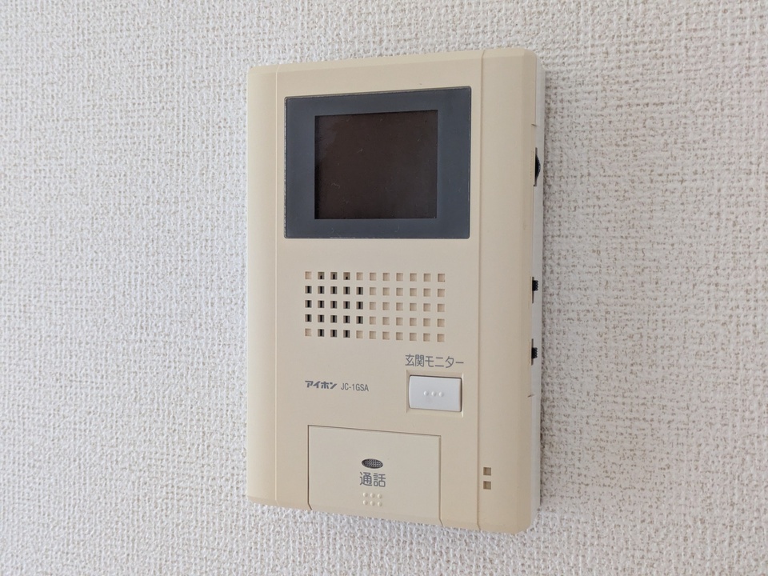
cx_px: 384
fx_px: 1131
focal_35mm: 51
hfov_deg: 37.5
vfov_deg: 28.6
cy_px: 288
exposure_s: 1/120
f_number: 1.89
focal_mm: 5.43
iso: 321
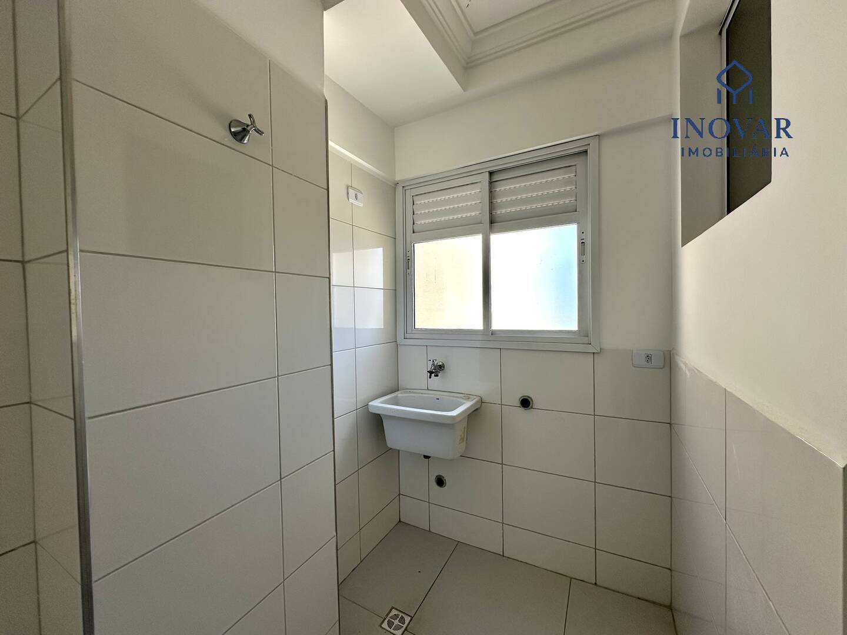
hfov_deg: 102.1
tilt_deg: -0.6
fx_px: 343
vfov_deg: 85.7
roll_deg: -0.3
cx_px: 424
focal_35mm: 14
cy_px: 318
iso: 40
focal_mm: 2.22
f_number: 2.2
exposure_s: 1/279
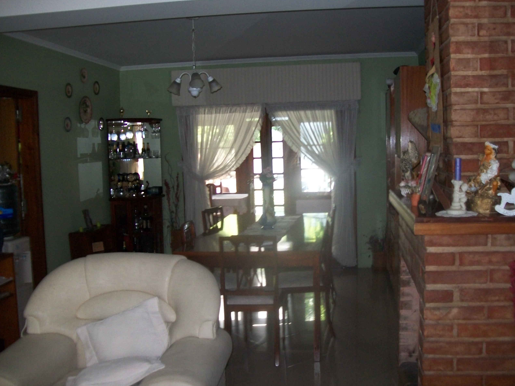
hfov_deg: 50.1
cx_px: 260
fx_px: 550
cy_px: 190
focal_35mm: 37
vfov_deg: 38.7
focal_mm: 6
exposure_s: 1/50
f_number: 2.7
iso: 160
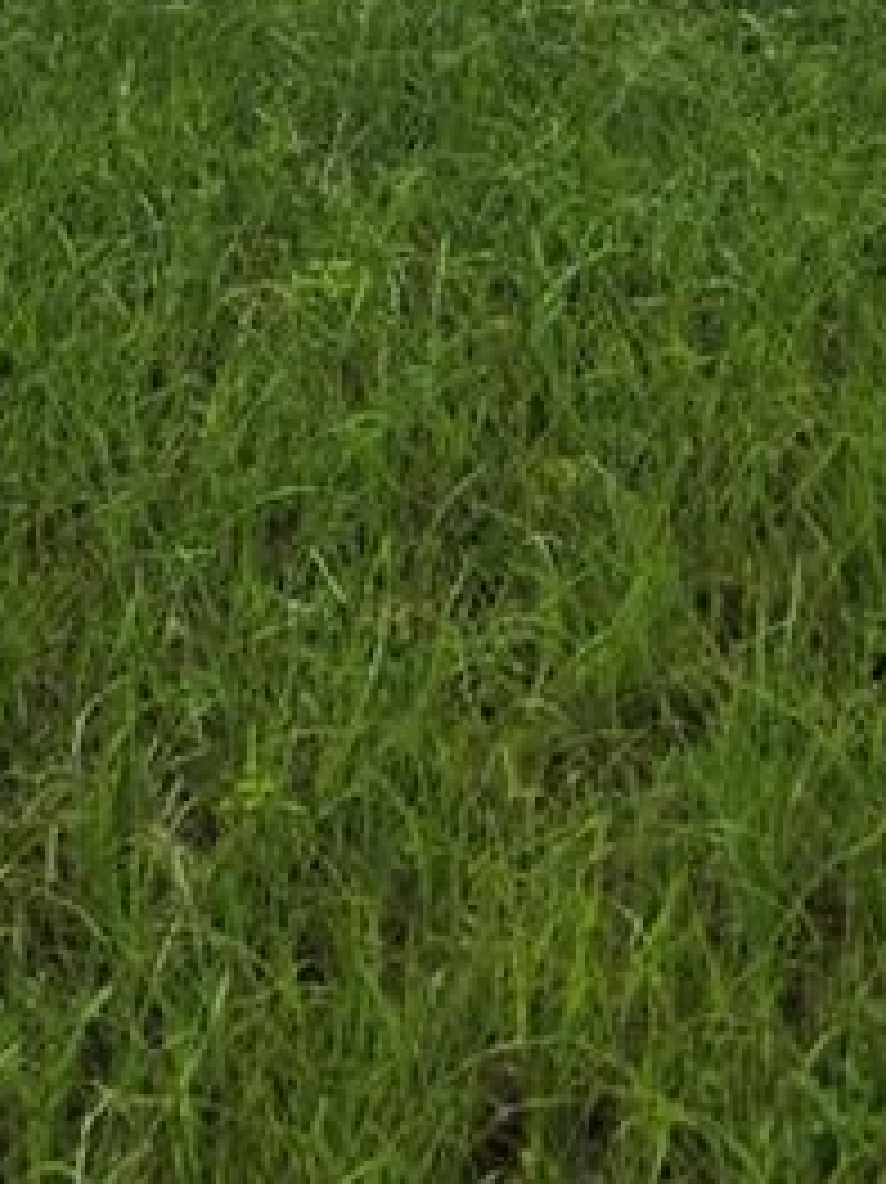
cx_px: -130
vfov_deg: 14.4
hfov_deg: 13.7
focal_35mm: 105
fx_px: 3586
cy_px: -1400
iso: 25
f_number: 1.8
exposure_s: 1/3273
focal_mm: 5.4
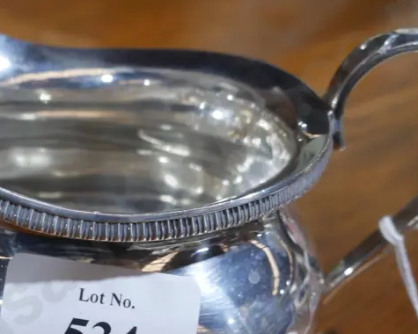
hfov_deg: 18.8
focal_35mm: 101
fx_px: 1249
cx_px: 96
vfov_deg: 15.2
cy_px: 247
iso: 640
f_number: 5.2
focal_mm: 24
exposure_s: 1/60
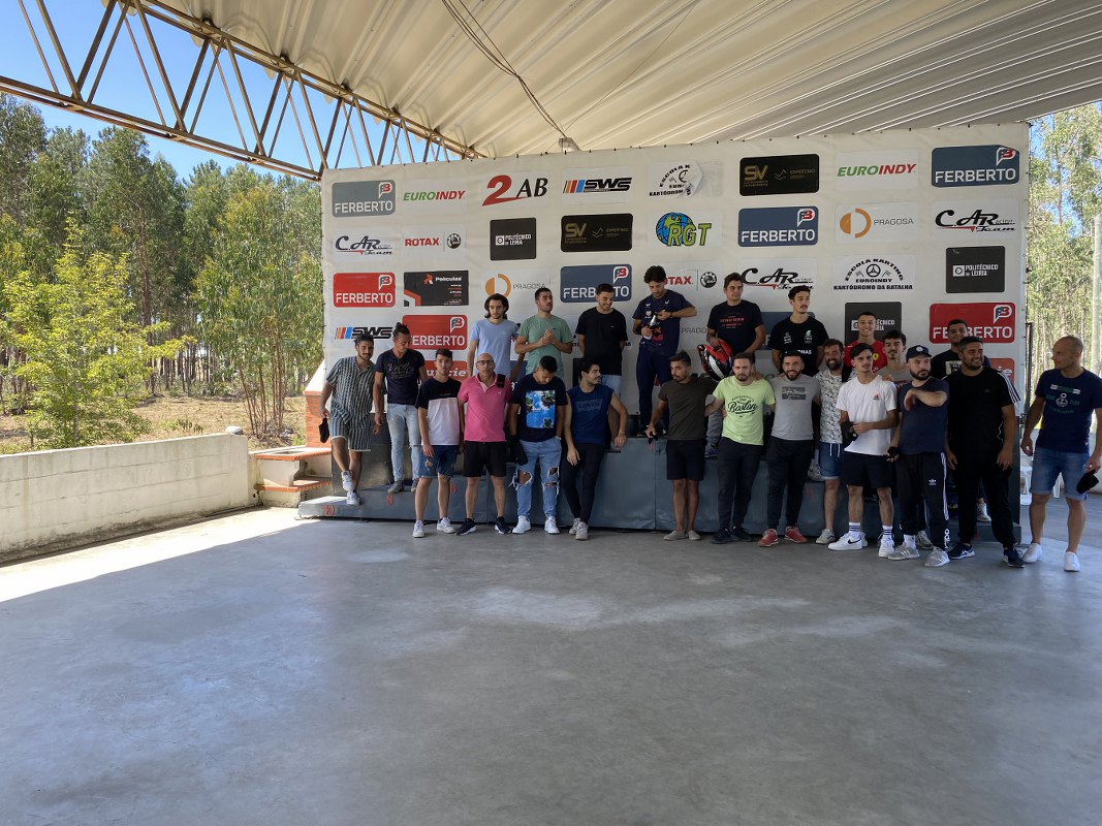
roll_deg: -0.4
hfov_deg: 67.3
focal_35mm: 26
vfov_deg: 53.1
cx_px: 551
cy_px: 413
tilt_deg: -3.8
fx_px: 828
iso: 32
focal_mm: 4.25
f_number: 1.8
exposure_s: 1/324
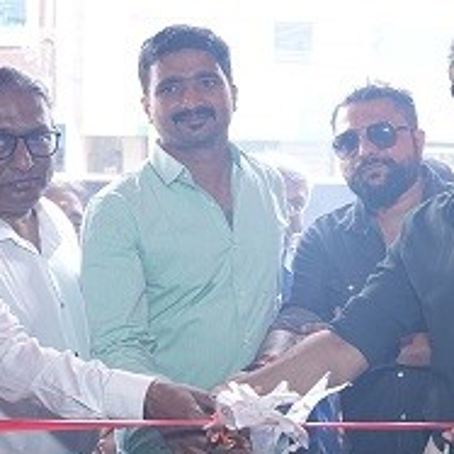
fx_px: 996
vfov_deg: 25.7
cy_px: 246
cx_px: 381
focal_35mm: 67
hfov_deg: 25.1
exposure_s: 1/125
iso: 500
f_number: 4.5
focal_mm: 29.5
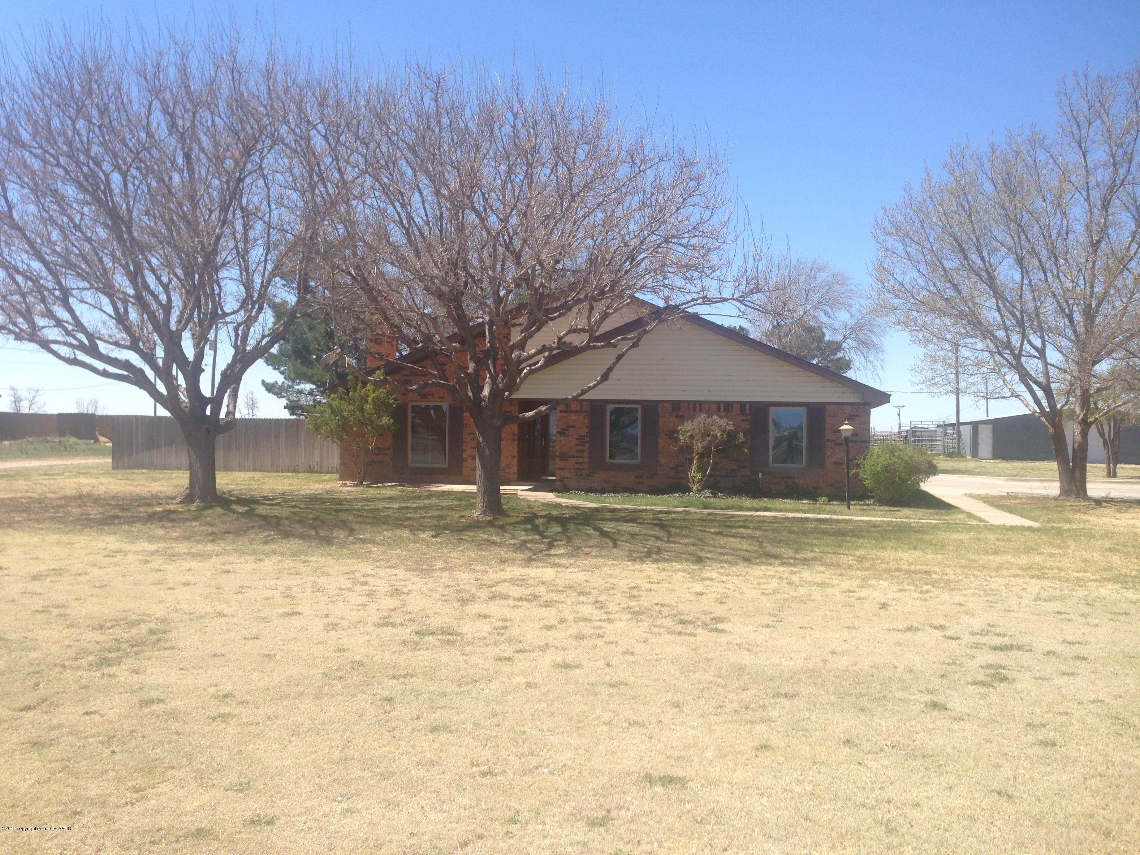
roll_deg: -1.3
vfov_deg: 42.9
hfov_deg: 55.4
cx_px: 570
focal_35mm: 33
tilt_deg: -1.7
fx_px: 1087
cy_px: 428
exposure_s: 1/1085
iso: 50
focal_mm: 4.12
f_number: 2.4
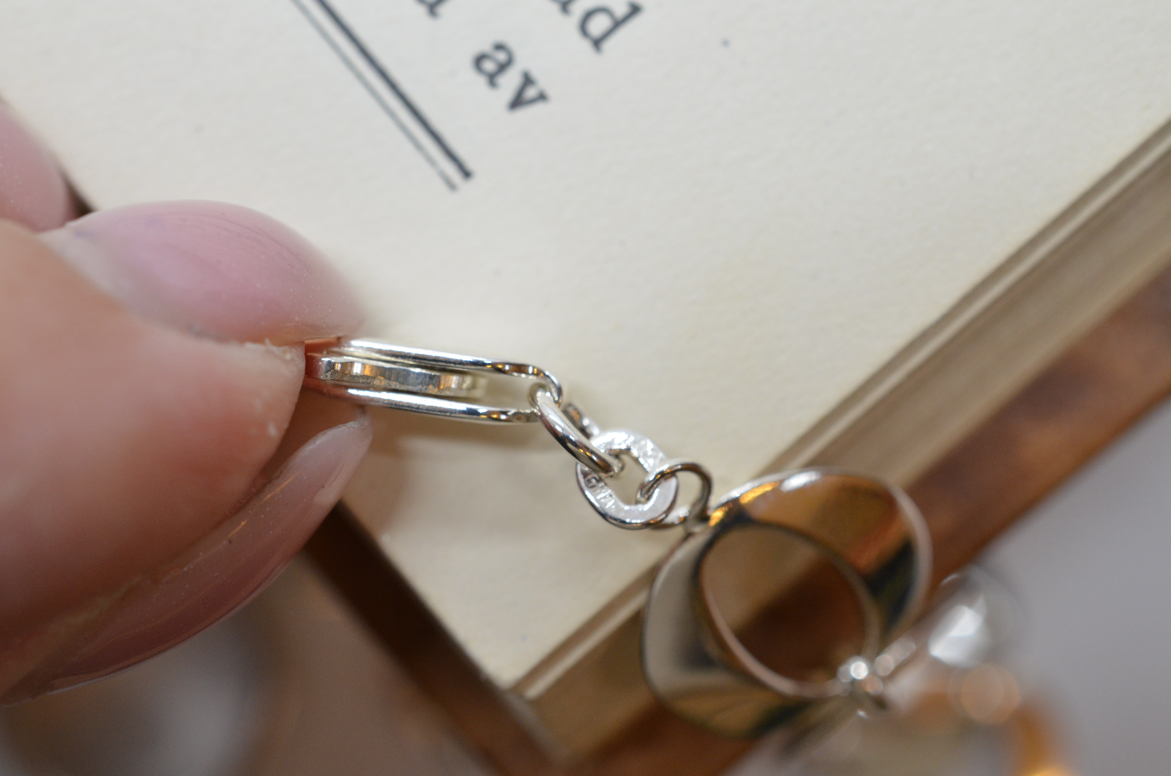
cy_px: 388
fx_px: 1948
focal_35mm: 60
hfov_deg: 33.5
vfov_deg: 22.5
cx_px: 586
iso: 1000
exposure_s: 1/125
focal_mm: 40
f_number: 9
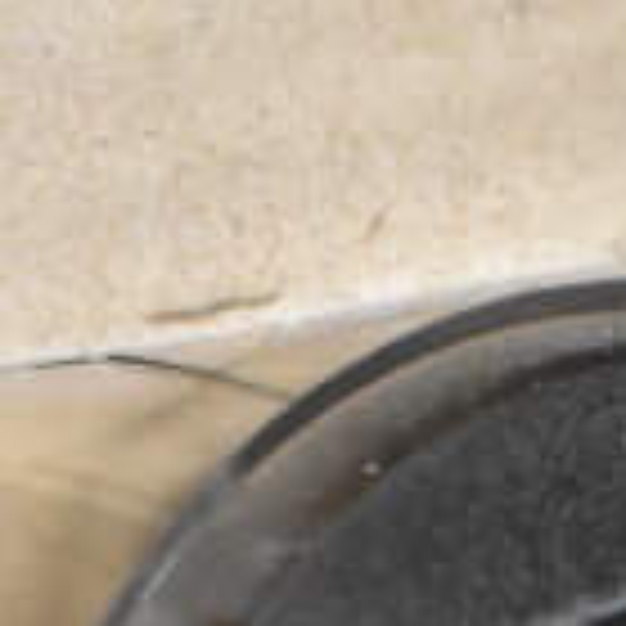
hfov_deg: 9.4
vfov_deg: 9.1
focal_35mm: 184
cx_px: 617
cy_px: 1146
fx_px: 3765
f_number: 3.8
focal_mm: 22
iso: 6400
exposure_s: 1/50
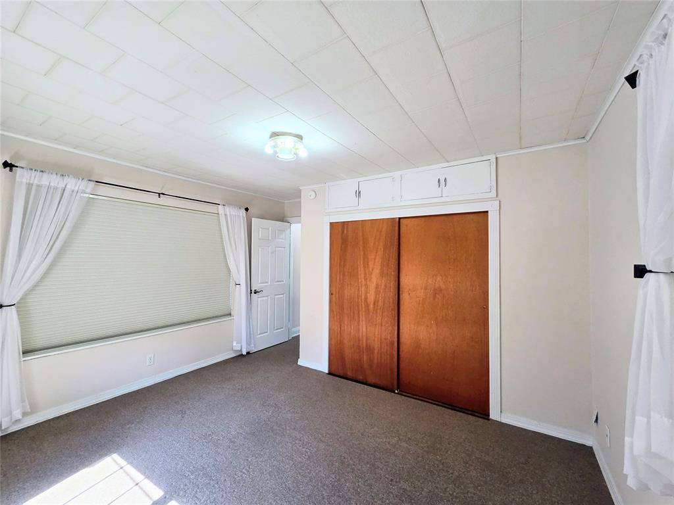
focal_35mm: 13
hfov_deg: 106.2
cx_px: 337
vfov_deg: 89.9
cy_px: 252
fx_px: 253
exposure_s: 1/120
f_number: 2.2
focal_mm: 2.2
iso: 160
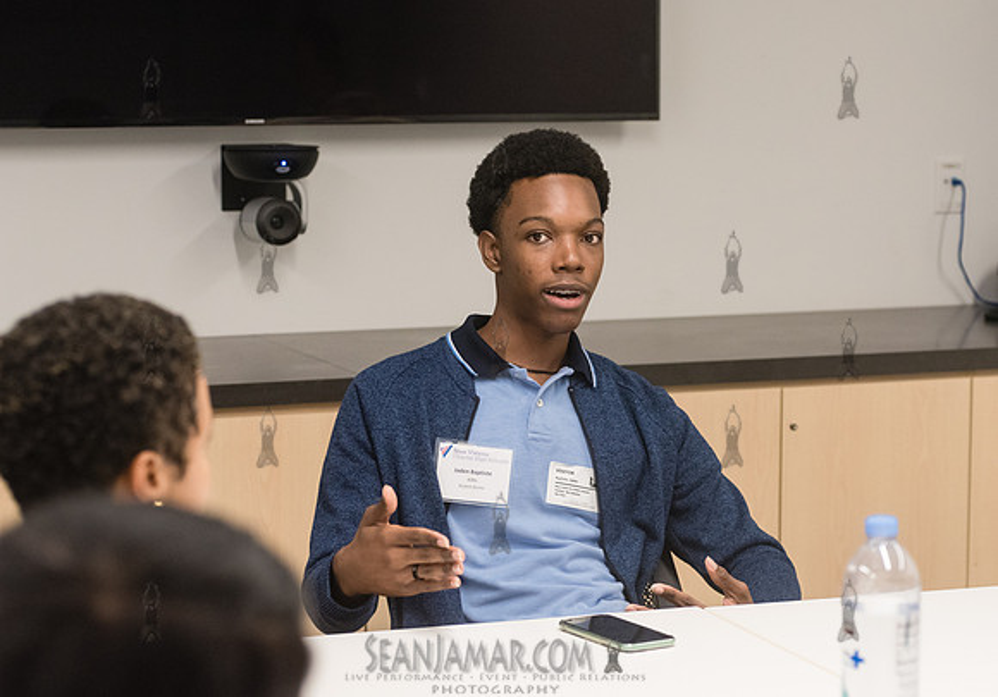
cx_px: 542
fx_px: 2555
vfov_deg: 15.5
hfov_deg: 22.1
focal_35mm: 91
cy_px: 323
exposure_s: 1/320
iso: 2500
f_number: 4
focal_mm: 80
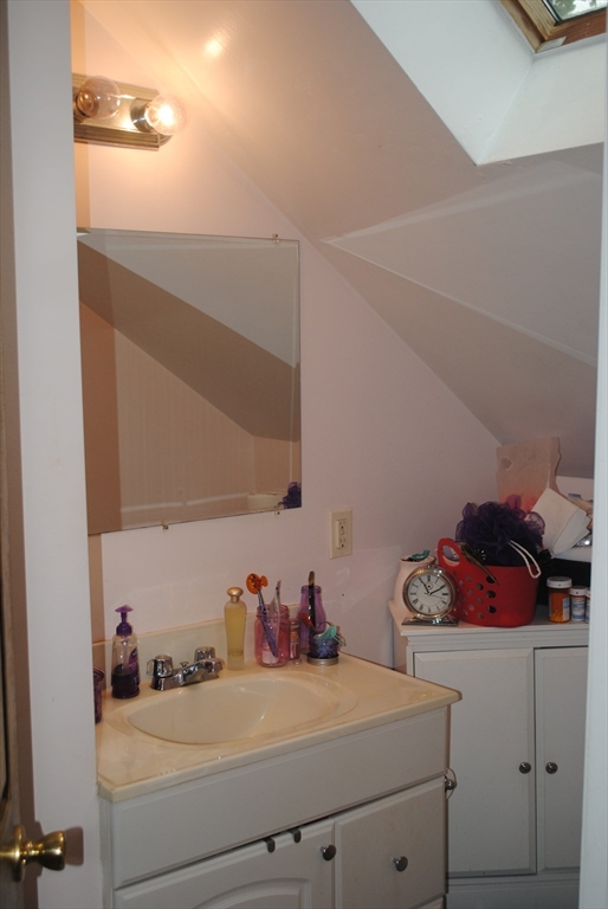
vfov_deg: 46.4
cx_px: 304
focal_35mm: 42
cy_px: 454
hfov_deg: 32.0
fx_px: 1061
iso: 200
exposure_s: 1/60
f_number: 4.5
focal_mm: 28
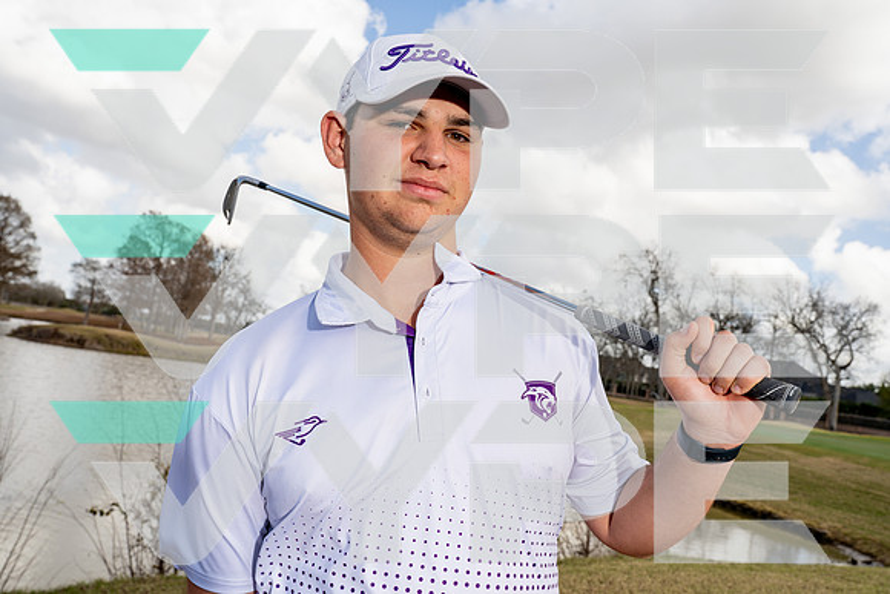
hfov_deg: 60.3
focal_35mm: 31
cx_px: 445
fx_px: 767
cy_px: 297
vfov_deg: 42.3
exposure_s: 1/250
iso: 100
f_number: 8
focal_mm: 31
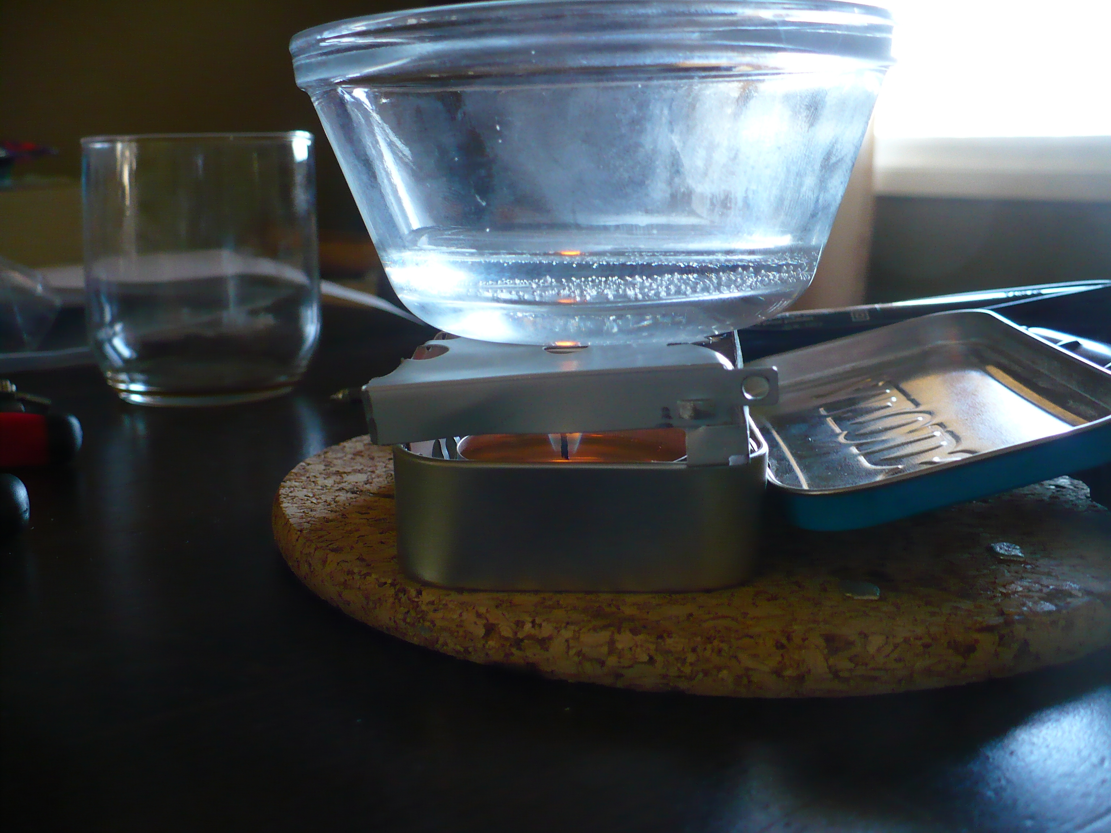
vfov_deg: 38.7
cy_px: 416
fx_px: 1188
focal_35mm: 37
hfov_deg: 50.1
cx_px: 556
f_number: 2.8
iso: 200
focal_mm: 6.1
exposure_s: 1/30
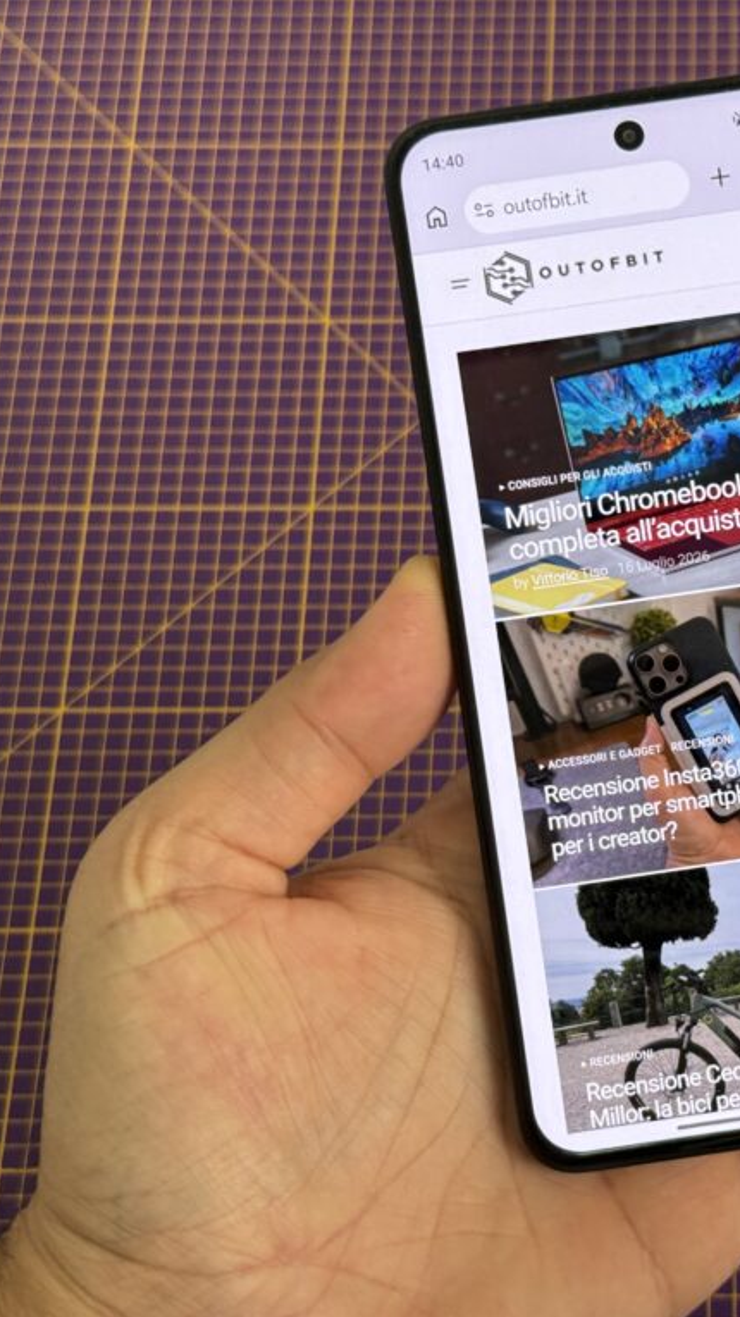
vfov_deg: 30.2
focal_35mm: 70
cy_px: 659
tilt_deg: -63.6
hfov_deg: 16.9
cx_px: 719
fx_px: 2443
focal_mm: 6.76
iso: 125
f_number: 1.78
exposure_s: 1/60
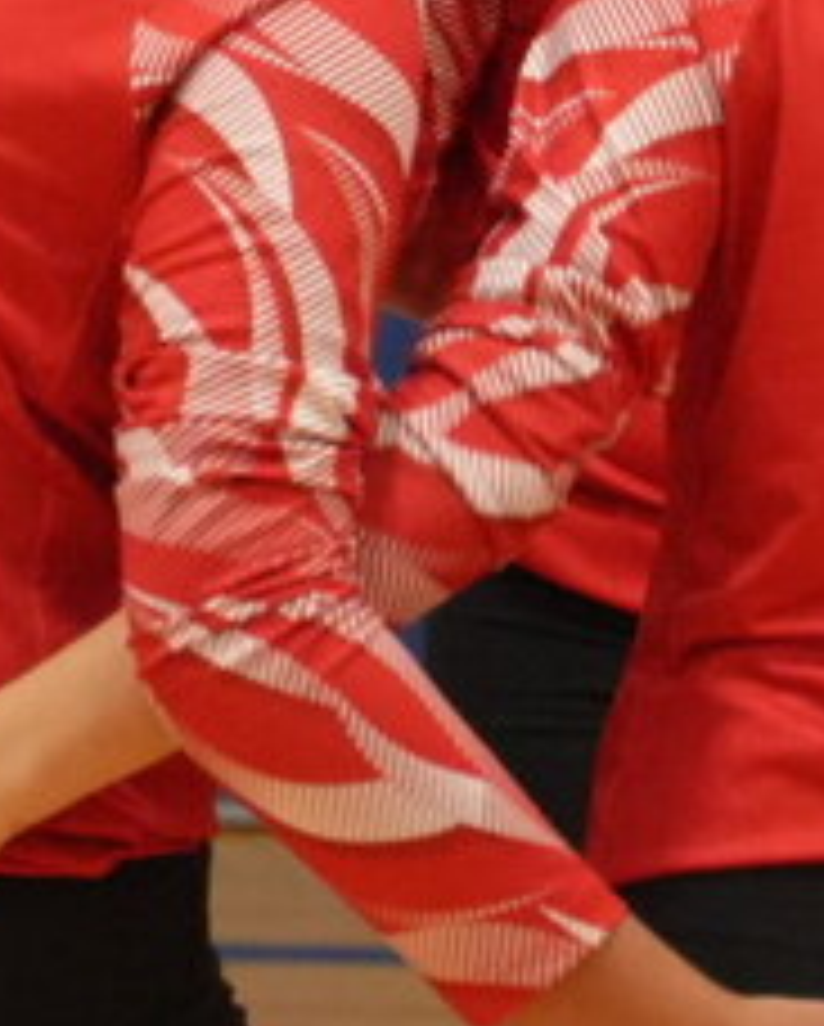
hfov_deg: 1.8
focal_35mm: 846
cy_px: 130
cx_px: 1085
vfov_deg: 2.3
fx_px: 25738
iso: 5000
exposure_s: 1/250
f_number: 5.6
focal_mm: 134
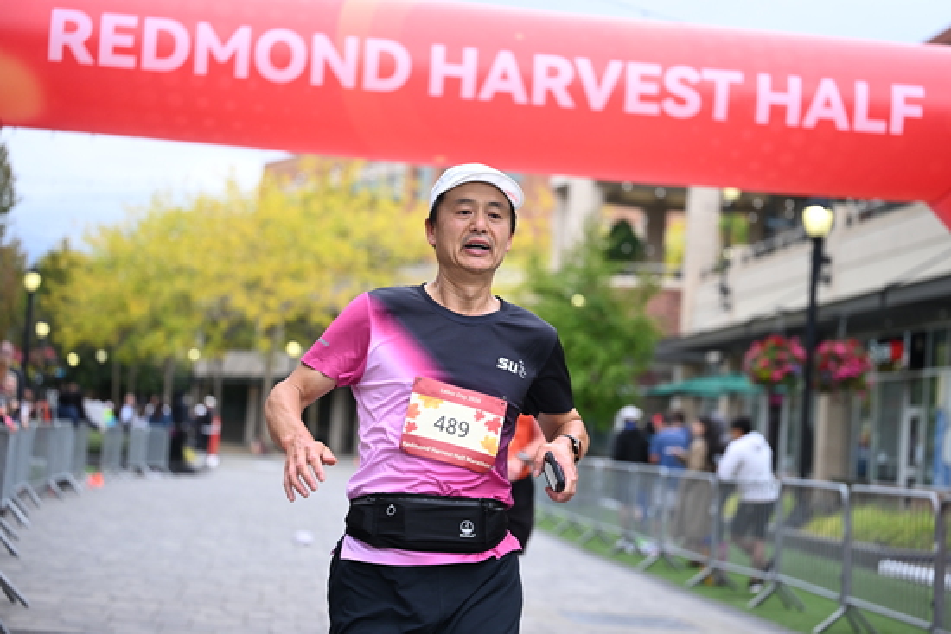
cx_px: 476
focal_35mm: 70
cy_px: 317
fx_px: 1850
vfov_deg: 19.5
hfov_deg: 28.8
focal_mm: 70
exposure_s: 1/2000
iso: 640
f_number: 2.8
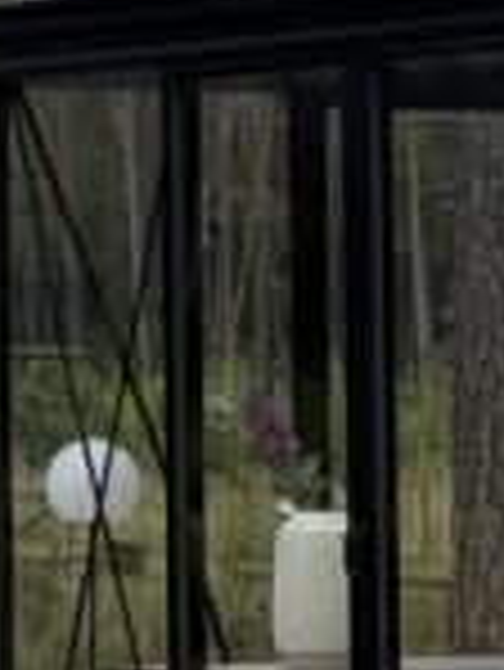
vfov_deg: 6.0
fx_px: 6397
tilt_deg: +2.1
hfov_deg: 4.4
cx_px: -842
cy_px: 288
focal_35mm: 330
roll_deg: +0.0
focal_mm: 6.76
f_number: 1.78
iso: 64
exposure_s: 1/951
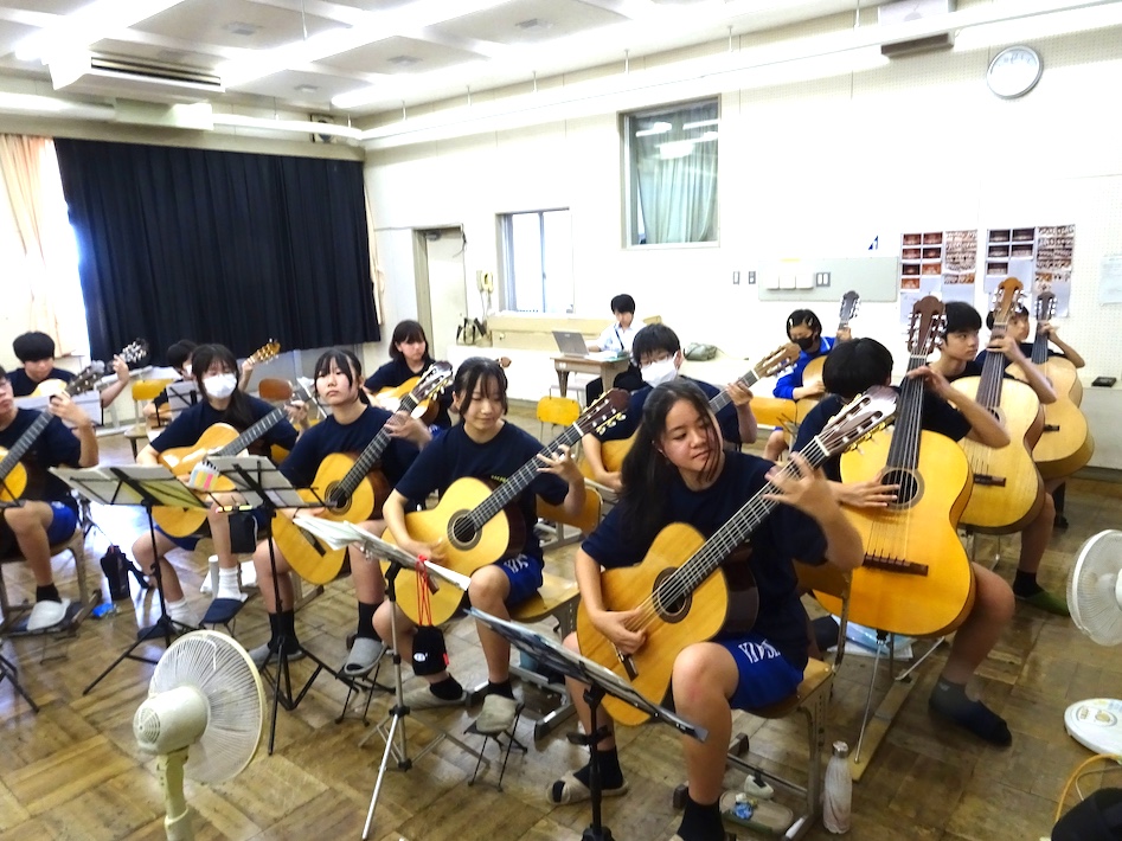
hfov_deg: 71.6
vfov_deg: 56.8
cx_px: 561
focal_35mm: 24
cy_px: 420
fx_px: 778
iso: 400
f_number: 3.5
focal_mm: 4.1
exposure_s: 1/30
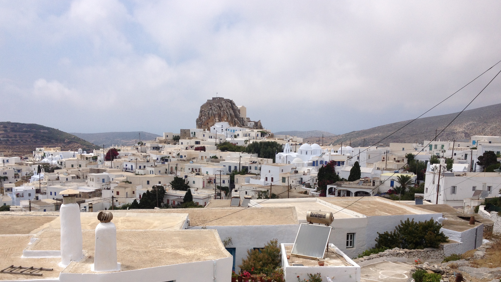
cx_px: 245
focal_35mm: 39
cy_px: 186
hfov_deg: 51.6
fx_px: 518
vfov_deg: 30.2
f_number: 2.4
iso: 50
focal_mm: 4.28
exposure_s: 1/2907
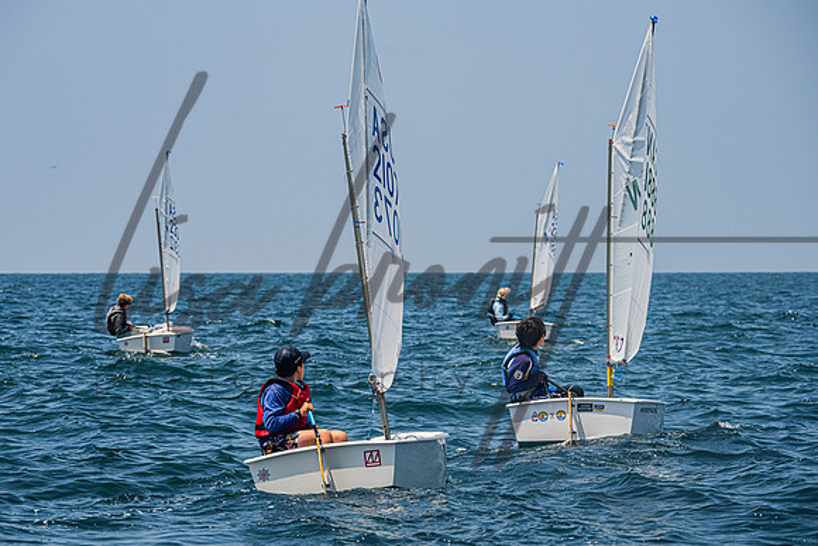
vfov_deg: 8.1
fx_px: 3860
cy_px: 287
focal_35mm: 170
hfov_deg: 12.1
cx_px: 386
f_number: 7.1
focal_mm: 145
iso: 250
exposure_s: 1/1600
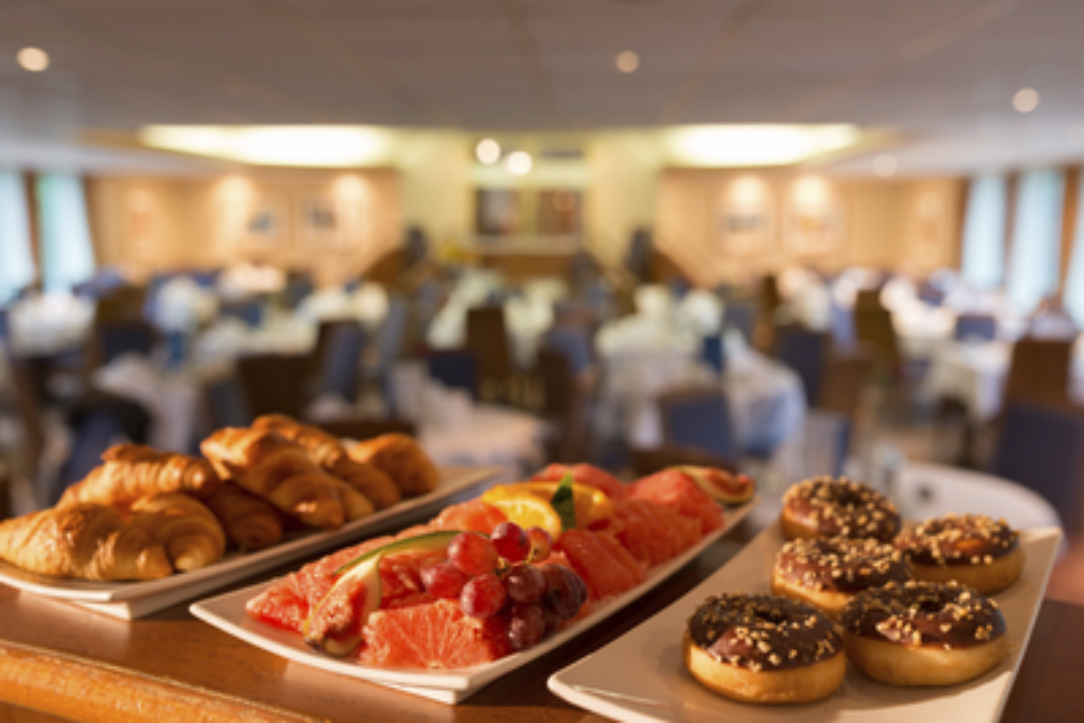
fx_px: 1054
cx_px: 542
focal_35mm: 35
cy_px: 362
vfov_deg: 37.9
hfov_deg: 54.4
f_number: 4
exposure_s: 1/2
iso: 100
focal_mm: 35
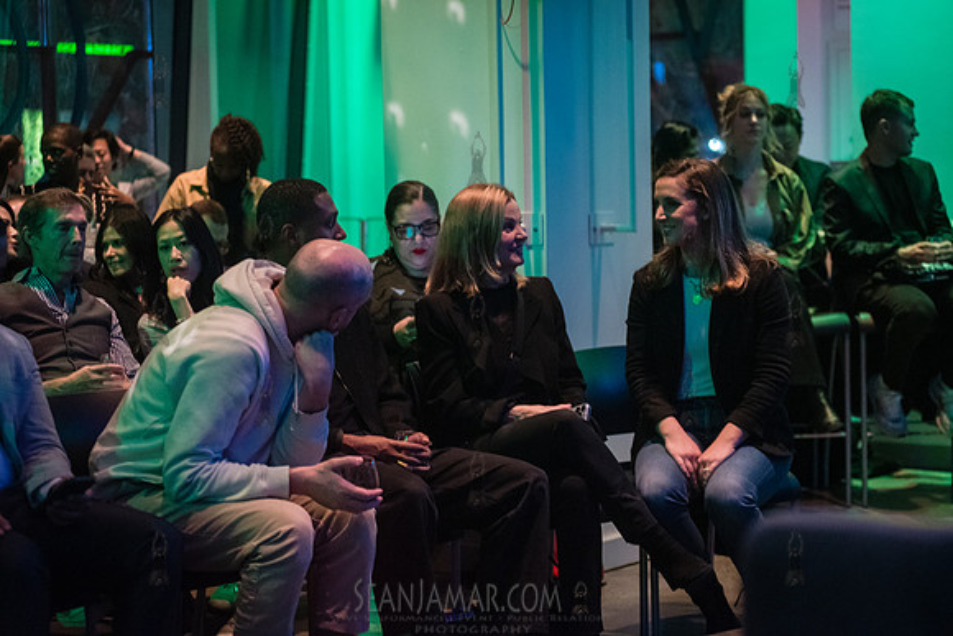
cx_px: 476
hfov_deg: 25.4
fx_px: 2118
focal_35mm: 80
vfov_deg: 17.1
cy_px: 318
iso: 8000
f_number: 3.2
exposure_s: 1/125
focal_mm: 80
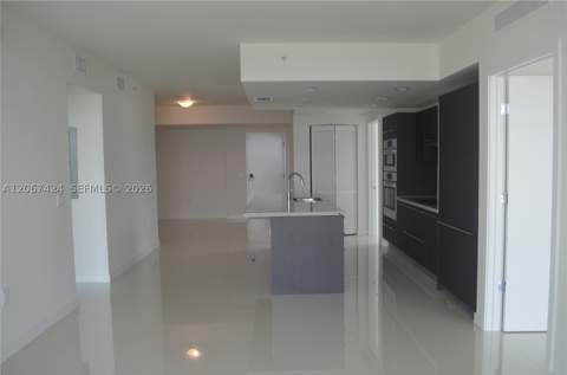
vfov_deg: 47.7
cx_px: 284
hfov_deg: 67.5
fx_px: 424
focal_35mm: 27
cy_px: 188
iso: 400
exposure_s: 1/80
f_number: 4.5
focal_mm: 18
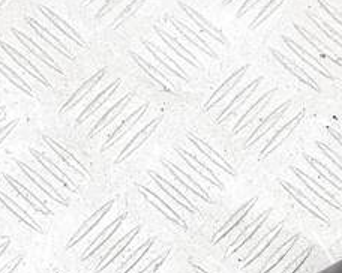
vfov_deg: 12.9
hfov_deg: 16.8
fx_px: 1153
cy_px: 378
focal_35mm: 114
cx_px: 78
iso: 64
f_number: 1.7
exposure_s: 1/50
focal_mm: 4.2
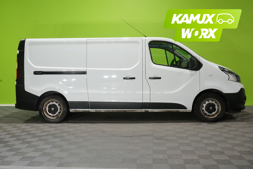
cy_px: 84
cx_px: 126
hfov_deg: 50.7
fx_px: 267
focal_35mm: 38
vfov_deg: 35.1
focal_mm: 38
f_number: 14
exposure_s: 1/60
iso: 6400
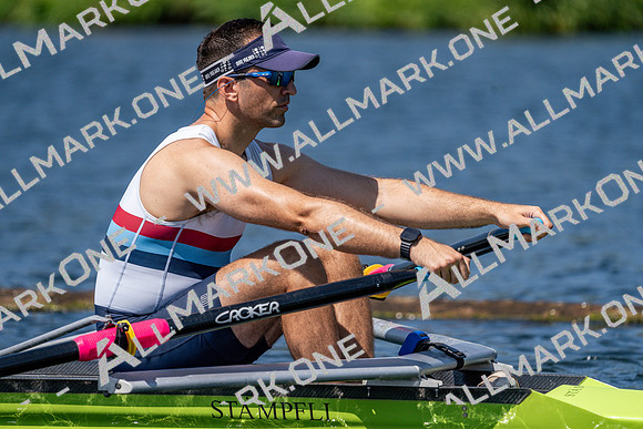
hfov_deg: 4.3
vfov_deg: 2.9
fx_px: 8468
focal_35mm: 474
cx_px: 322
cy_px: 214
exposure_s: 1/2000
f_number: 6.3
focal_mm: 474
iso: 250
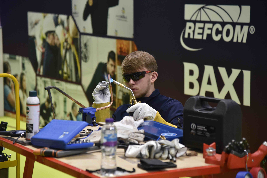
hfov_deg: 17.1
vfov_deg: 11.4
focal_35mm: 120
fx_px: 890
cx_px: 134
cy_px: 89
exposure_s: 1/200
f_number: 4
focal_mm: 120
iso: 1600
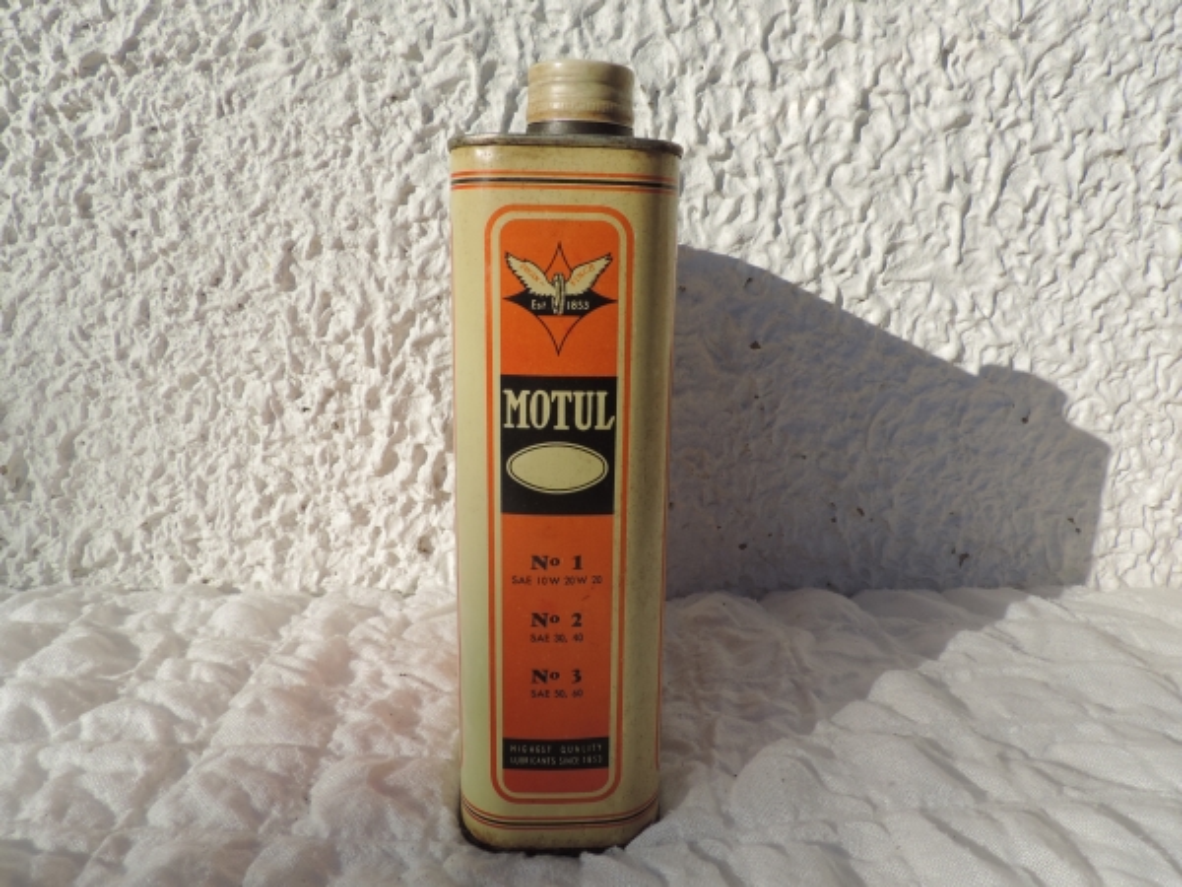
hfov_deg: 71.6
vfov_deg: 56.8
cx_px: 591
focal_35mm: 24
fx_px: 820
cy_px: 444
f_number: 3.7
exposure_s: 1/1250
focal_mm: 4.3
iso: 80
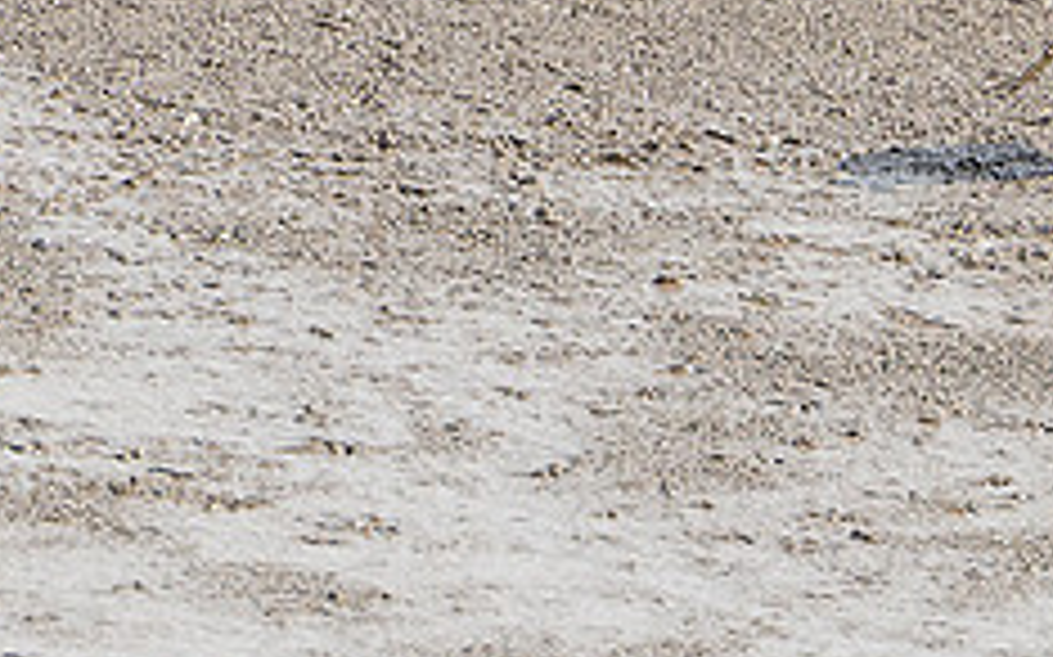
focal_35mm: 2980
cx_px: 792
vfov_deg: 0.4
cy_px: 268
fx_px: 85478
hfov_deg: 0.7
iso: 400
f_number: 6.3
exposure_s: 1/1600
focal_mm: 400
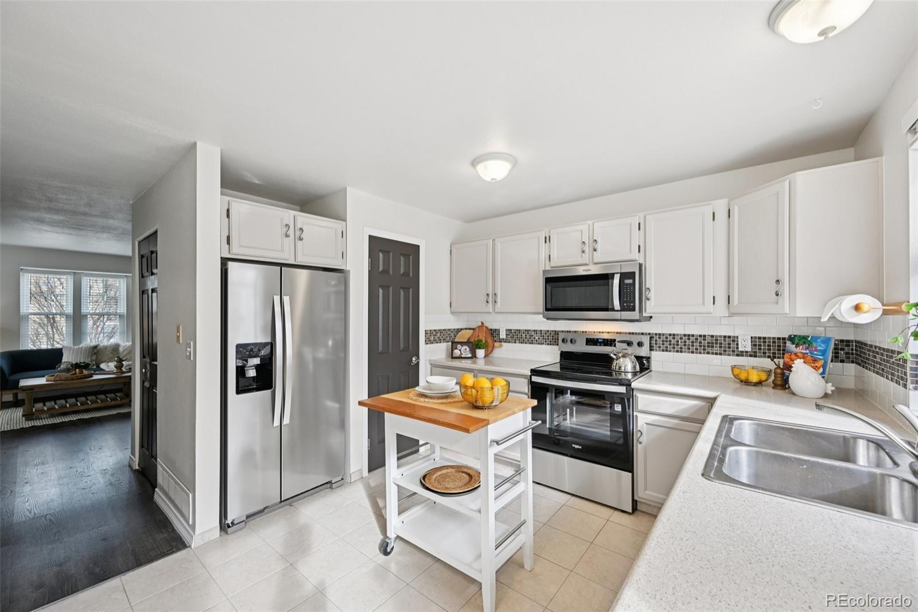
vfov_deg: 81.2
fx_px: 357
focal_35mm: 14
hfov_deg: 104.3
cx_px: 459
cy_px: 306
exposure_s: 1/15
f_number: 8
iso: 180
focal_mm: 14
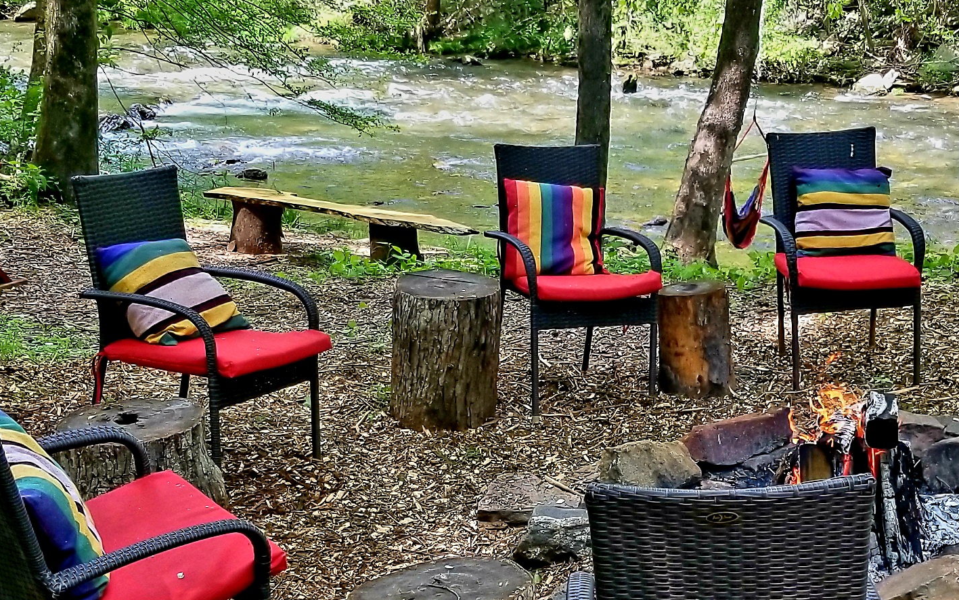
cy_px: 448
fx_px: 1464
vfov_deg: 22.9
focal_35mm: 56
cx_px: 638
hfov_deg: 35.9
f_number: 1.7
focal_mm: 4.3
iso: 50
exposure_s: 1/294
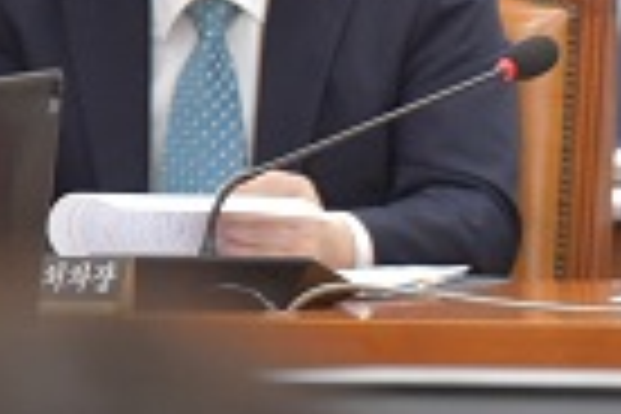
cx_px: 1305
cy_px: 115
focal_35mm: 940
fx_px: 16214
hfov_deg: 2.2
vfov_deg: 1.5
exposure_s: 1/1000
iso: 5600
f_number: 2.8
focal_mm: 200
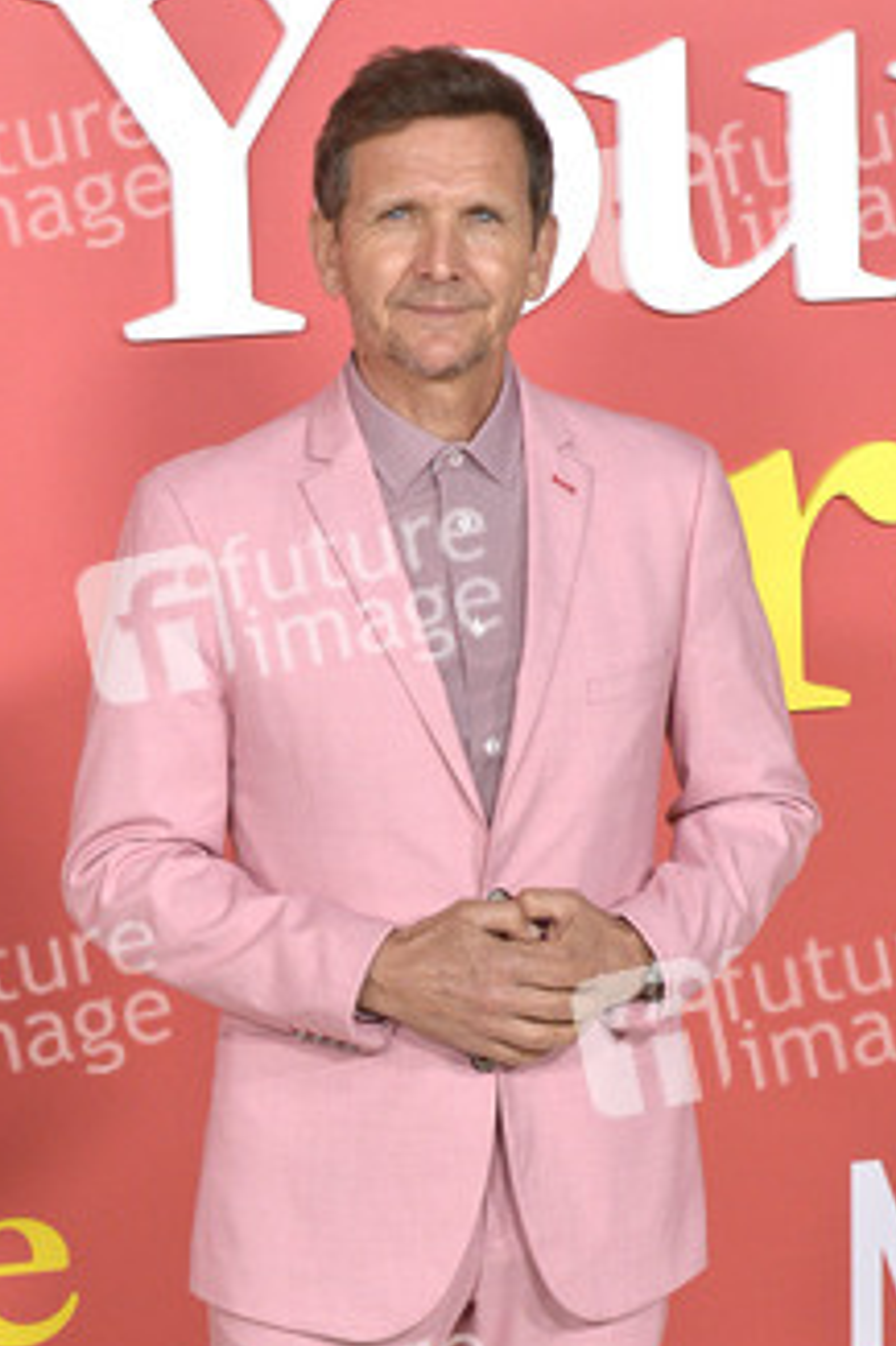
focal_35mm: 86
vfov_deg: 23.6
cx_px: 411
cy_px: 813
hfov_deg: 15.9
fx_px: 3214
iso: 2000
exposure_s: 1/320
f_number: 6.3
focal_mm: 70
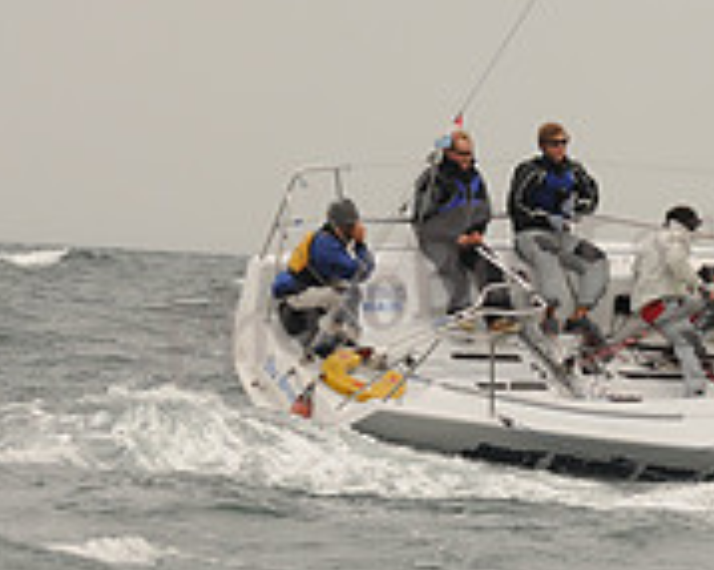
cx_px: 921
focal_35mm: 365
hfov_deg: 5.3
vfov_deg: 4.2
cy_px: 22
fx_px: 7709
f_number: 4
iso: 200
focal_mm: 80
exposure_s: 1/1000
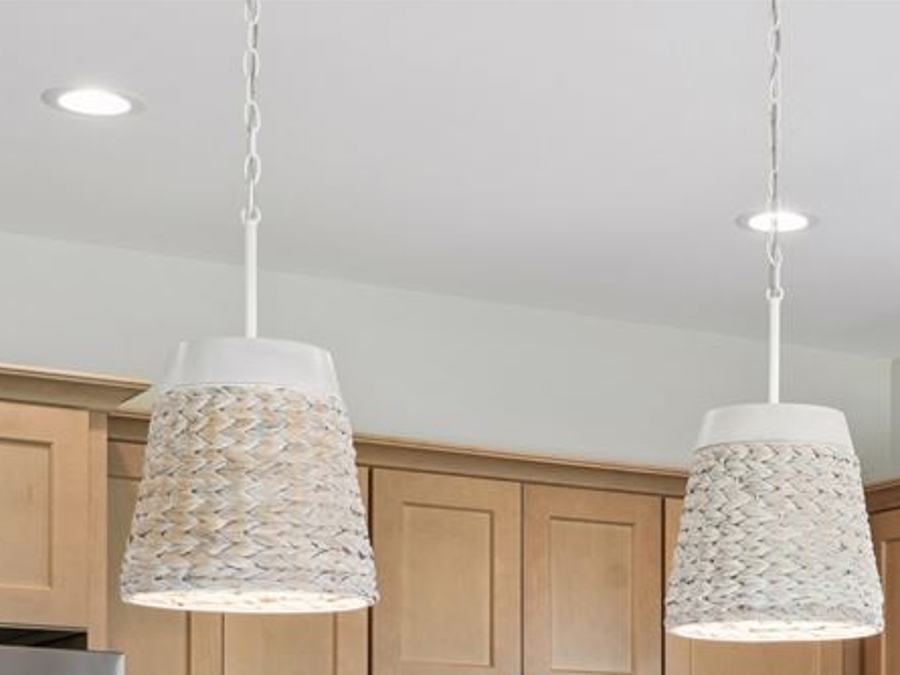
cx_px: 811
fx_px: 2445
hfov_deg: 20.4
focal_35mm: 94
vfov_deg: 15.1
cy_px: 854
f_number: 9
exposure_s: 1/20
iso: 400
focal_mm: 34
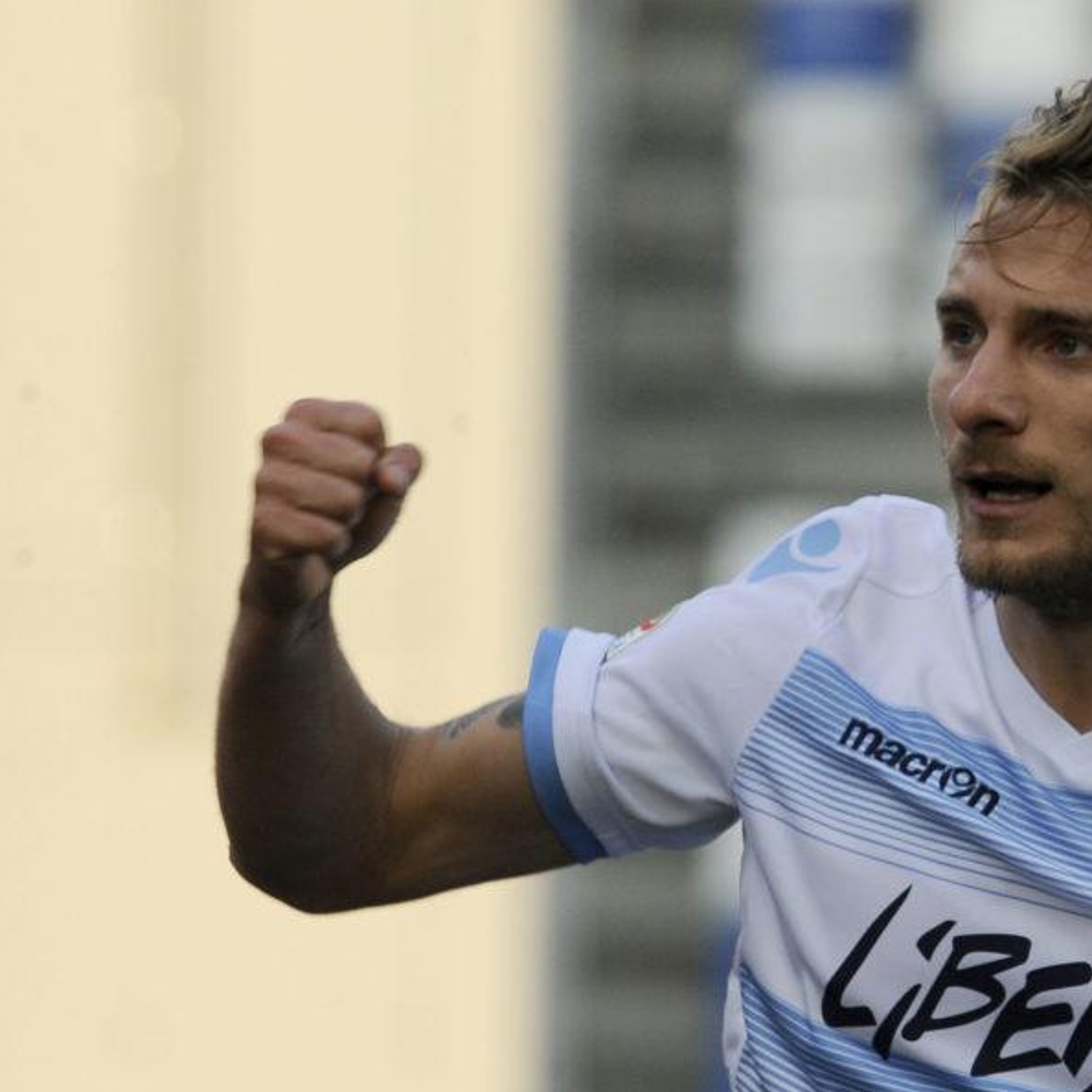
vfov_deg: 3.0
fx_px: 20915
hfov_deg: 3.0
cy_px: 609
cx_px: 831
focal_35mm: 586
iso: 1000
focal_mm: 400
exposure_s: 1/800
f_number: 7.1
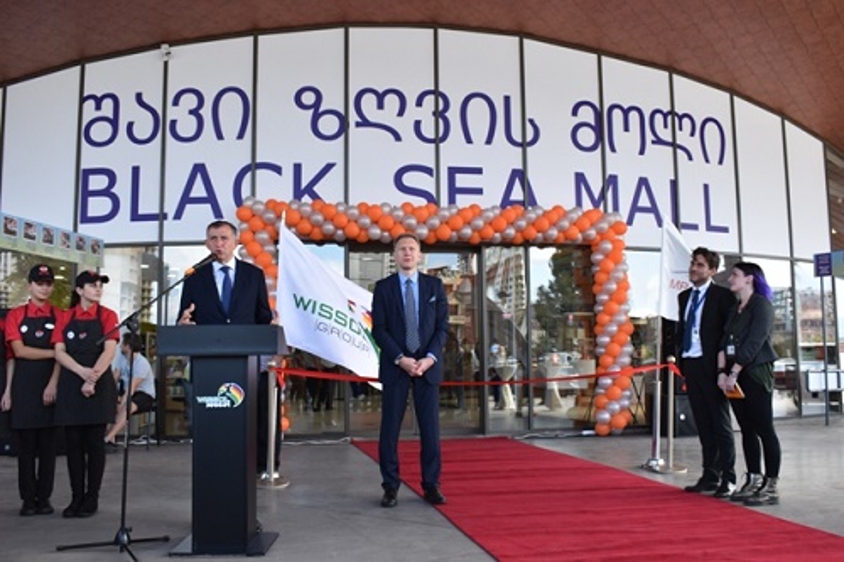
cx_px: 422
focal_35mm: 36
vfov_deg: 36.8
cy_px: 281
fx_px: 844
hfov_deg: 53.1
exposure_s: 1/200
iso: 400
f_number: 7.1
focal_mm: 24
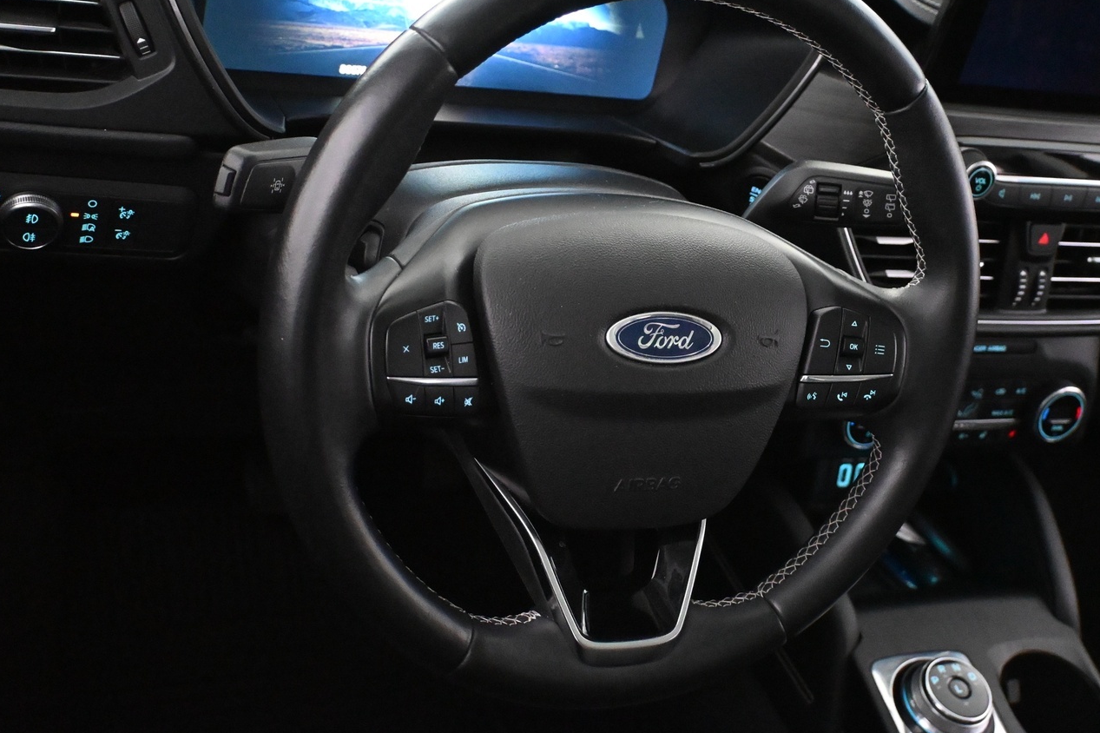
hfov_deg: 35.8
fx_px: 1700
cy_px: 291
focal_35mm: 56
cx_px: 653
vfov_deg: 24.3
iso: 9000
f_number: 4.8
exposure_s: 1/60
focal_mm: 29
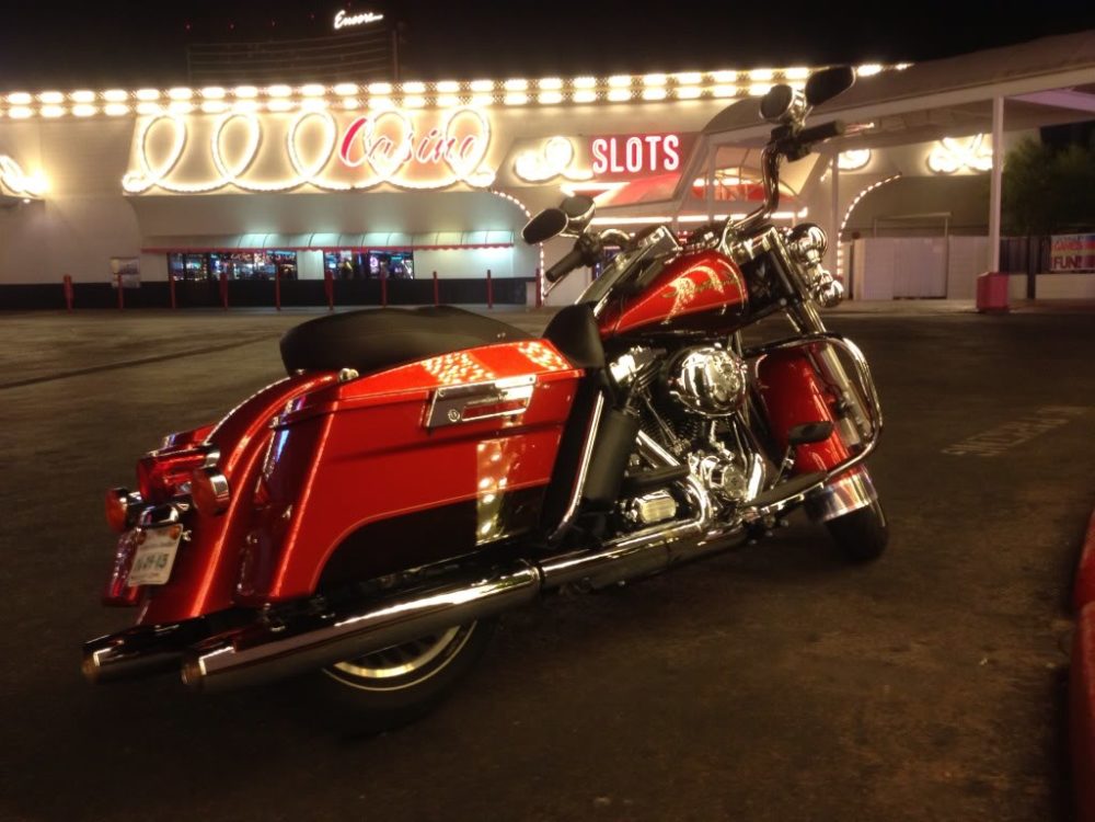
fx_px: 1107
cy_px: 411
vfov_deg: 40.7
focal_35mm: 35
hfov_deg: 52.6
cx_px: 548
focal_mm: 4.3
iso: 160
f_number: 2.4
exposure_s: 1/20
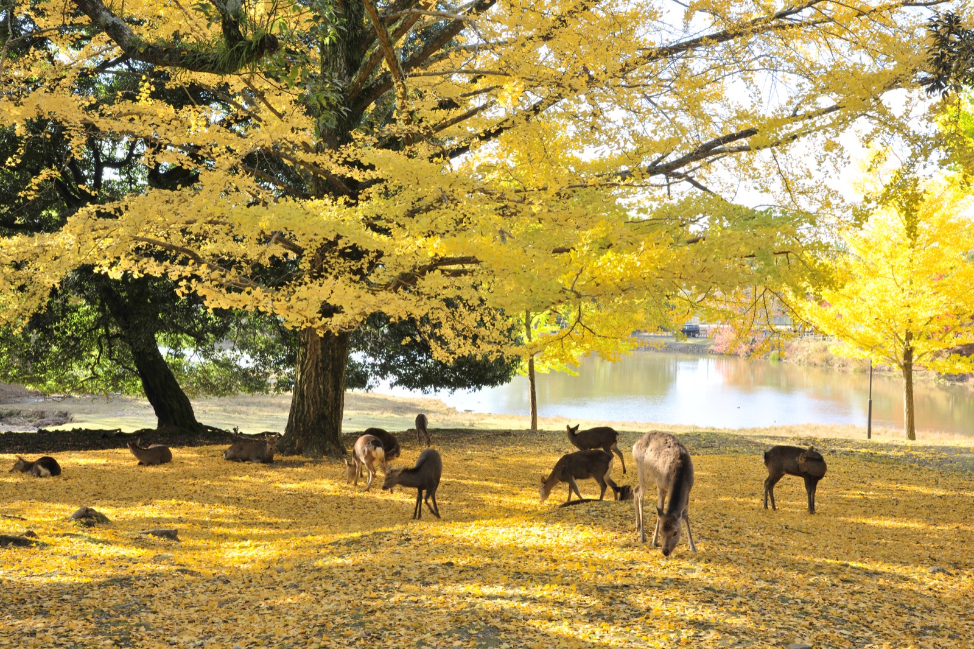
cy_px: 324
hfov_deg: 41.1
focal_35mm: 48
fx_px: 1298
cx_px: 487
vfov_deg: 28.1
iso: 400
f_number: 13
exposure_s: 1/60
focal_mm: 48
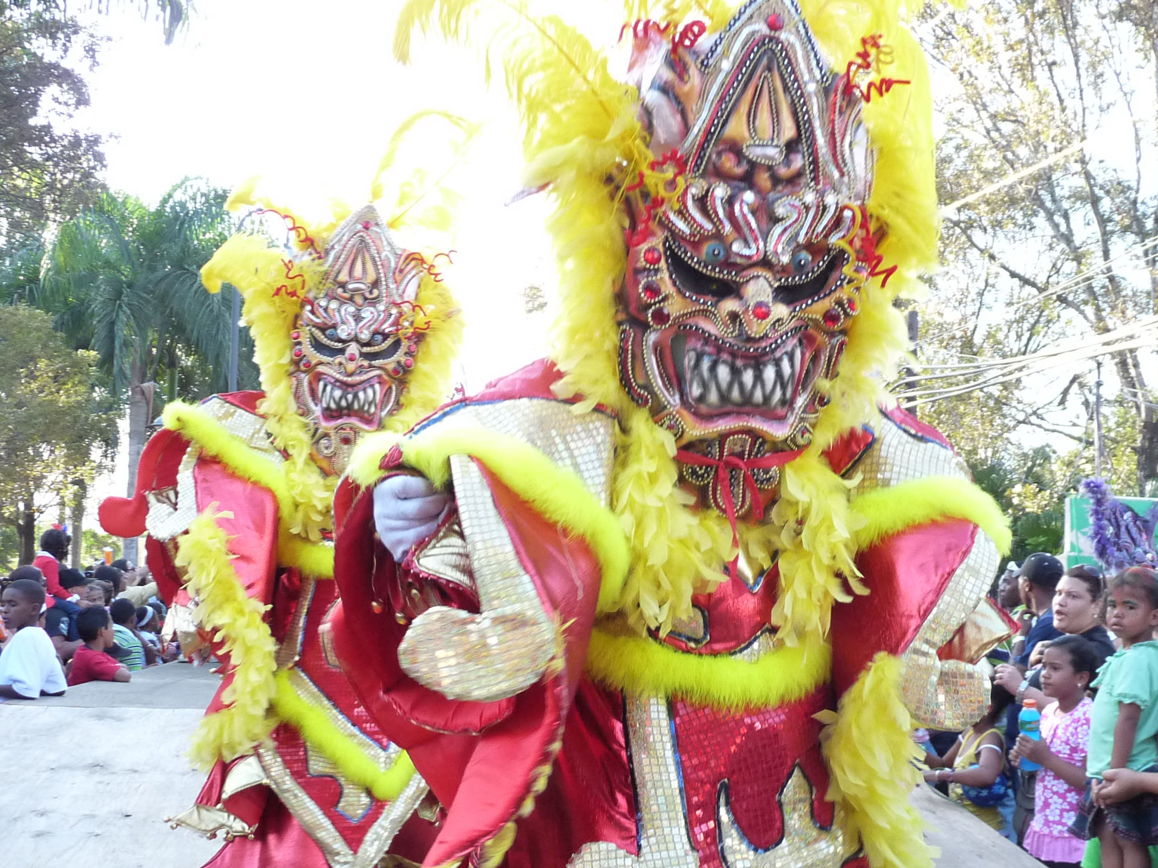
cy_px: 505
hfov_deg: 42.0
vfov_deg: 32.1
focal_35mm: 45
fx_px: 1506
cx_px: 653
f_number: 2.8
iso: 320
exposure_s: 1/160
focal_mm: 4.8
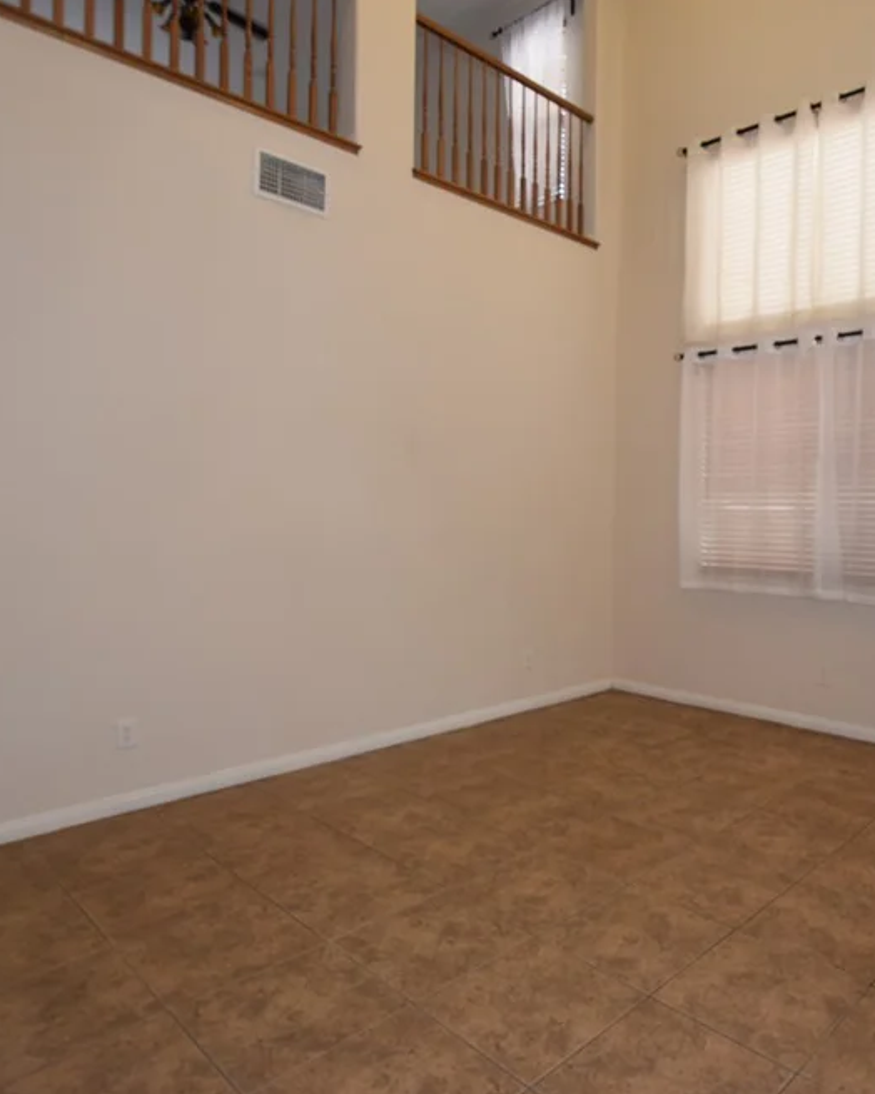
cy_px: 537
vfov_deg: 75.0
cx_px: 631
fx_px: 712
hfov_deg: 60.4
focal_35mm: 22
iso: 800
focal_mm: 10
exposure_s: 1/80
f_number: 4.5
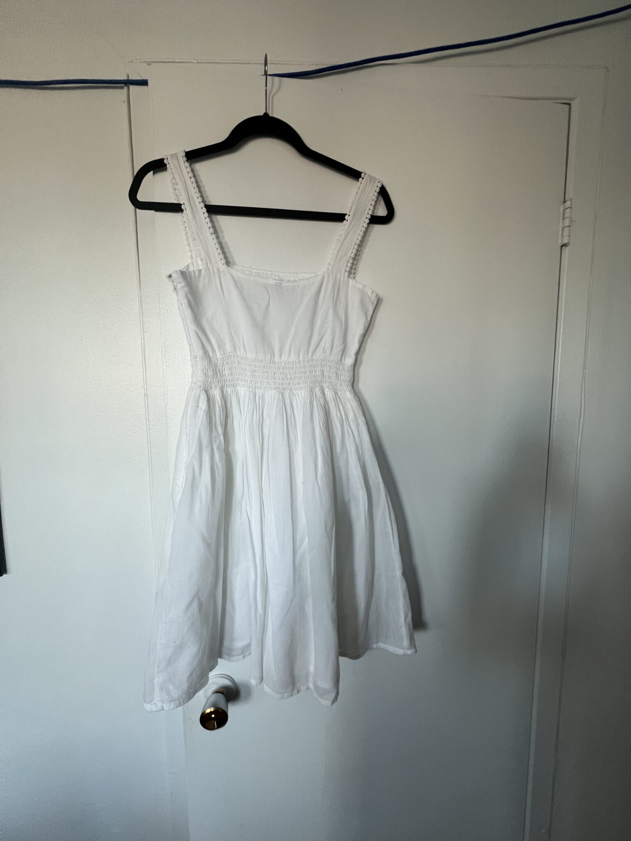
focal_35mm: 13
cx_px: 316
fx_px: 316
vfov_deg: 106.2
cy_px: 420
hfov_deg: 89.9
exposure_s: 1/99
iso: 160
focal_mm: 1.57
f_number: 1.8
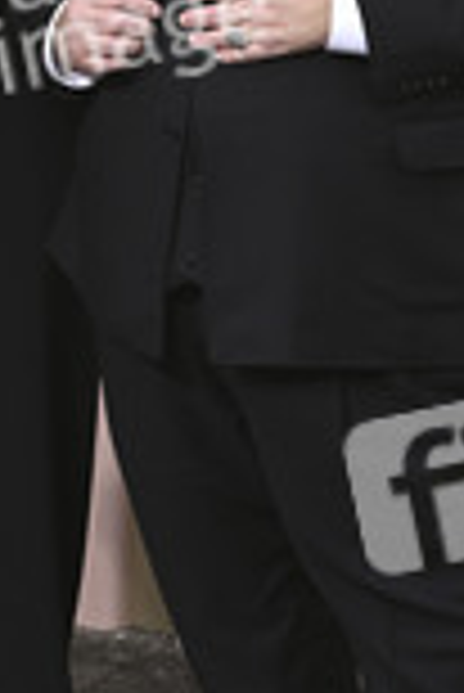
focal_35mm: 246
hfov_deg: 5.6
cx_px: 167
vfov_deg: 8.4
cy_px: 243
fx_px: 4745
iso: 800
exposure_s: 1/640
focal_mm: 95
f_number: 8
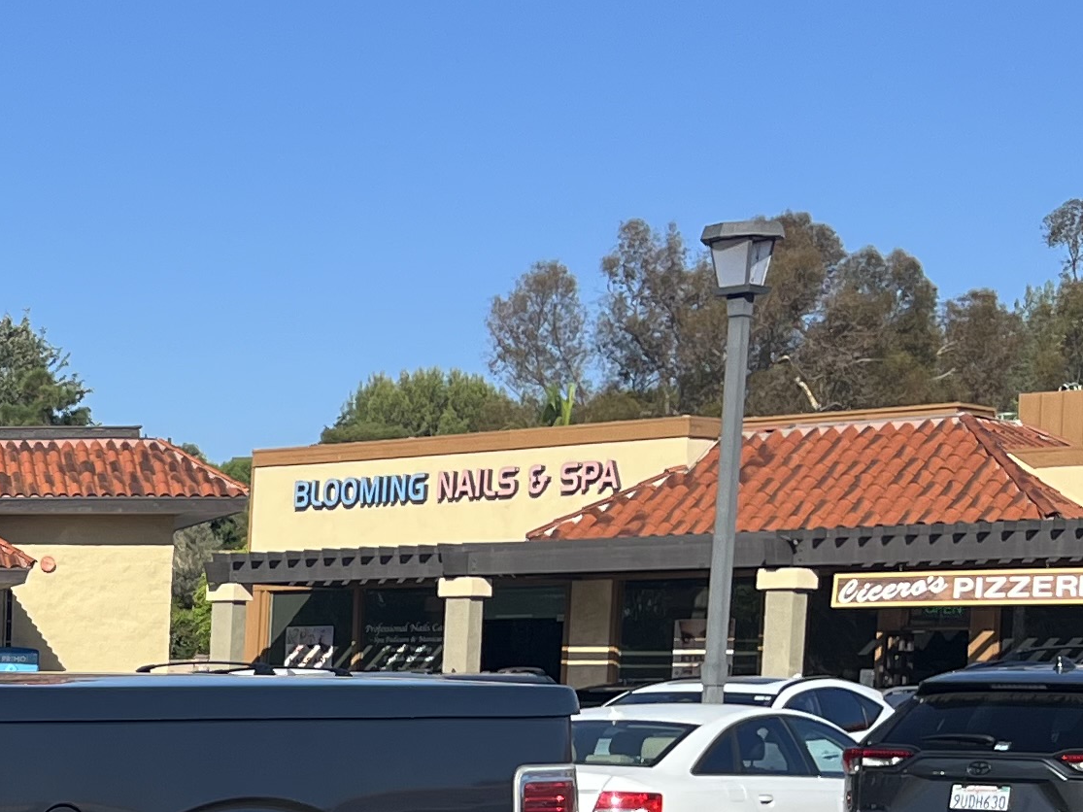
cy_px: 938
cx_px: -827
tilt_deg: -3.7
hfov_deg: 17.3
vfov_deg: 15.2
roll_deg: +0.5
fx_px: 2941
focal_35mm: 94
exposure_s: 1/2410
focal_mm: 5.1
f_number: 1.6
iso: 50
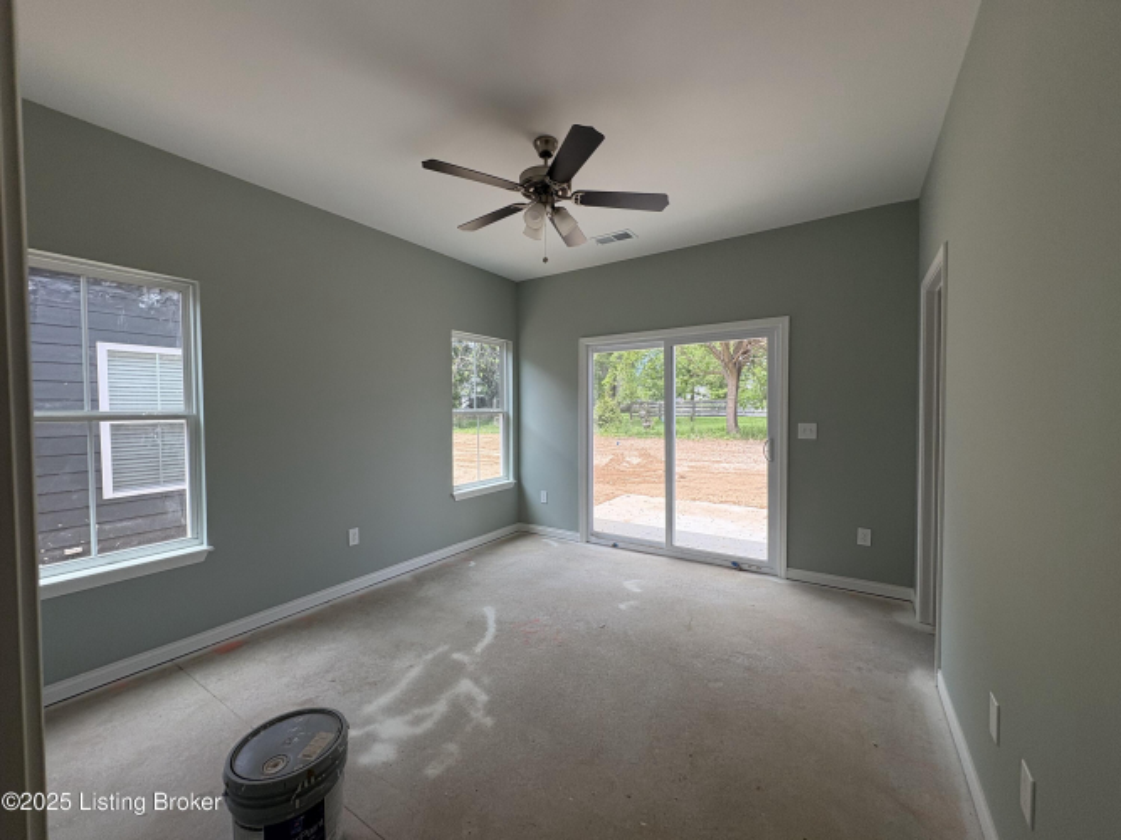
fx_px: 453
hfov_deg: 102.1
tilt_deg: -1.3
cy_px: 420
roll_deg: +0.5
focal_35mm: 14
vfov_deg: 85.7
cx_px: 560
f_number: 2.2
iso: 40
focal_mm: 2.22
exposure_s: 1/354
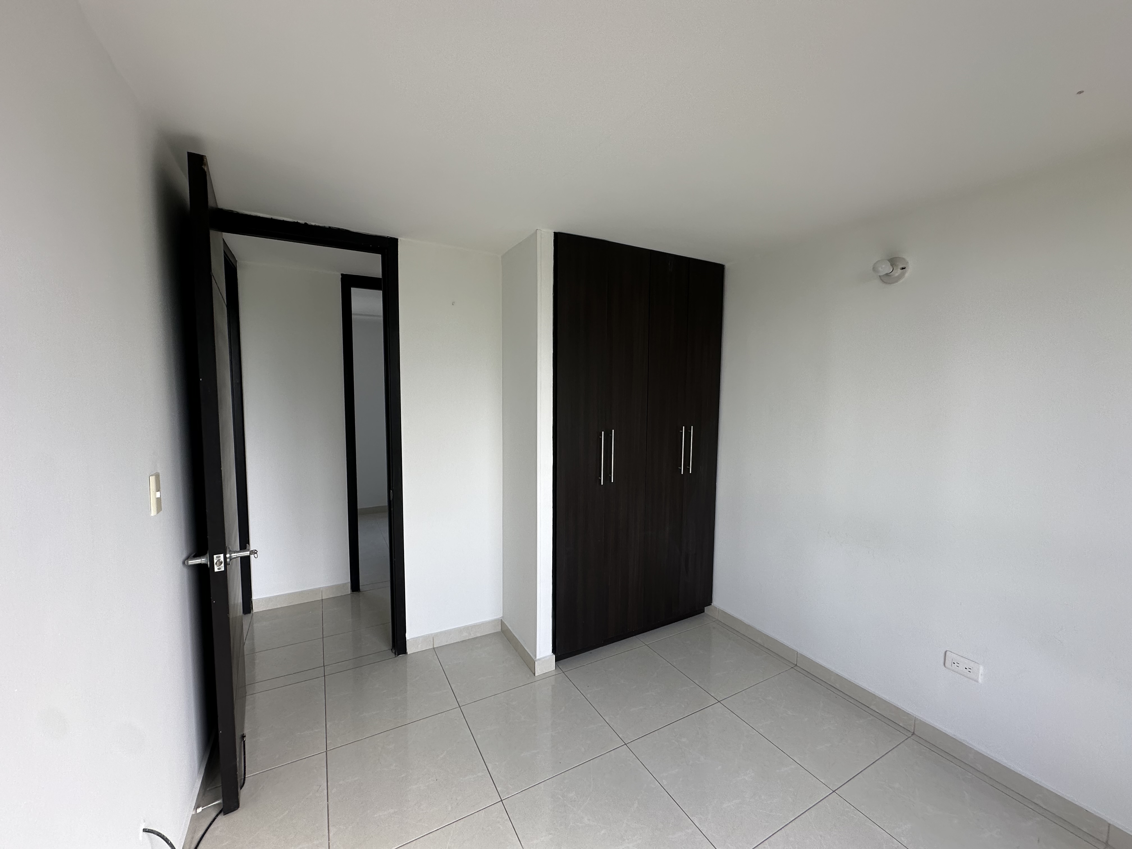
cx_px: 566
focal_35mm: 14
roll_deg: -0.8
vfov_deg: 85.7
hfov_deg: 102.1
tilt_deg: -3.9
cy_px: 424
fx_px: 458
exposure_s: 1/139
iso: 40
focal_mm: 2.22
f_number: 2.2
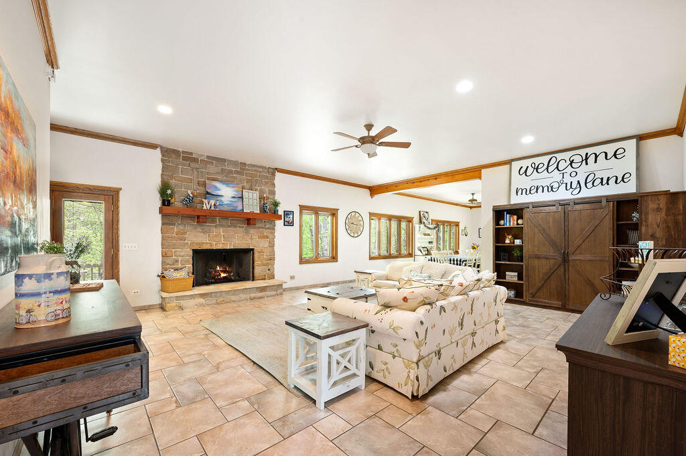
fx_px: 267
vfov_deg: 81.1
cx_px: 343
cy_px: 228
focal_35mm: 14
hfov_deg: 104.3
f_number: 10
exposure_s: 3
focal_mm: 14
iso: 250
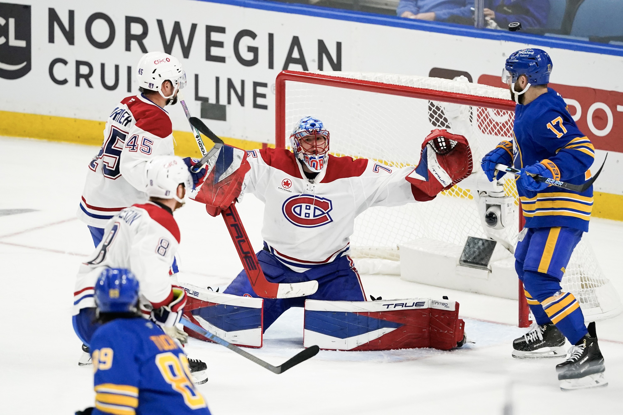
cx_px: 312
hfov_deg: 4.6
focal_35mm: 450
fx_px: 7787
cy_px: 208
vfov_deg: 3.1
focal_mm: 300
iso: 4000
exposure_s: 1/3200
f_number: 2.8
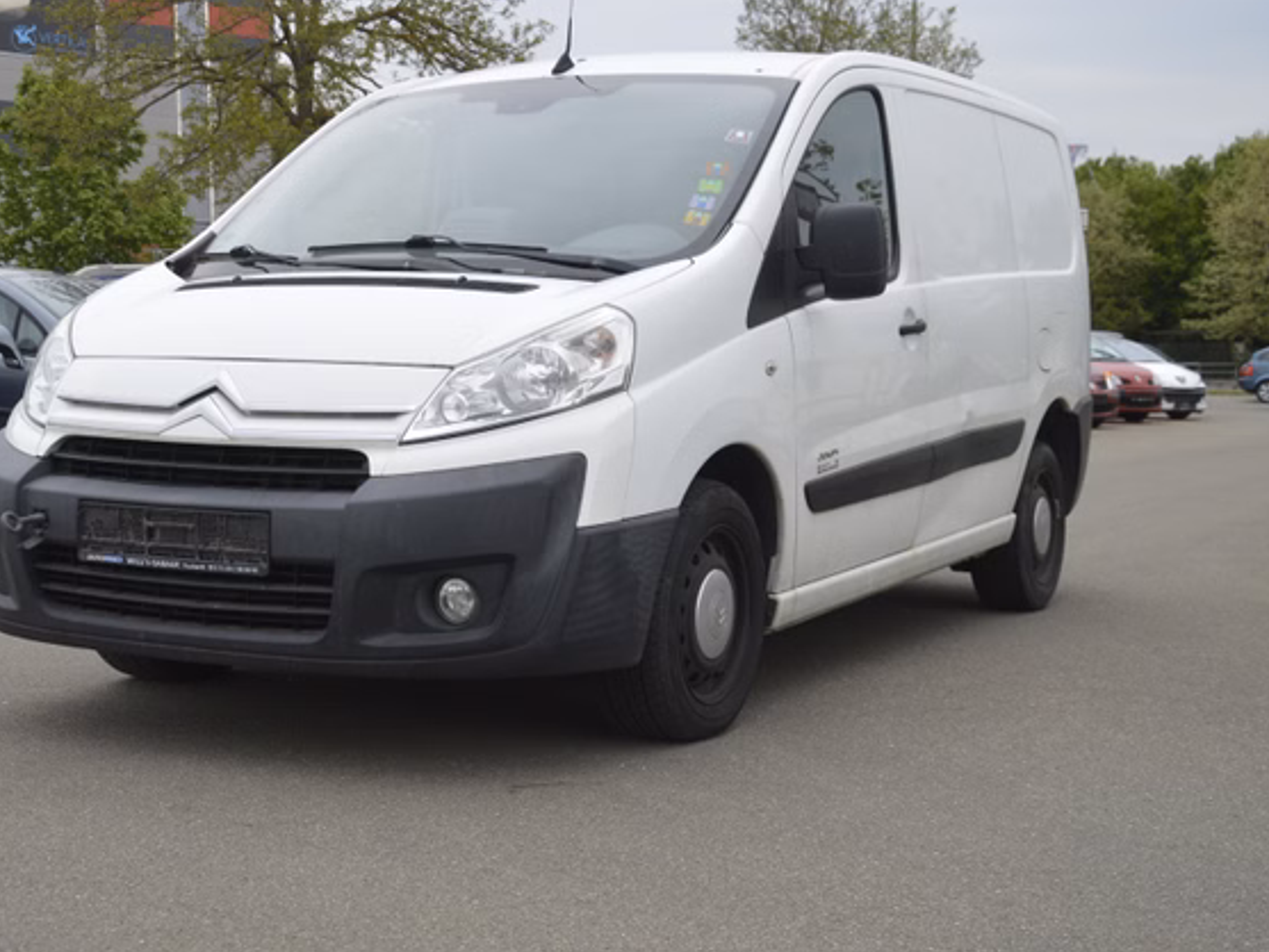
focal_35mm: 53
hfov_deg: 36.1
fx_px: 1943
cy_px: 474
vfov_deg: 27.5
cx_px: 560
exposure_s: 1/200
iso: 100
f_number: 7.1
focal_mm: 32
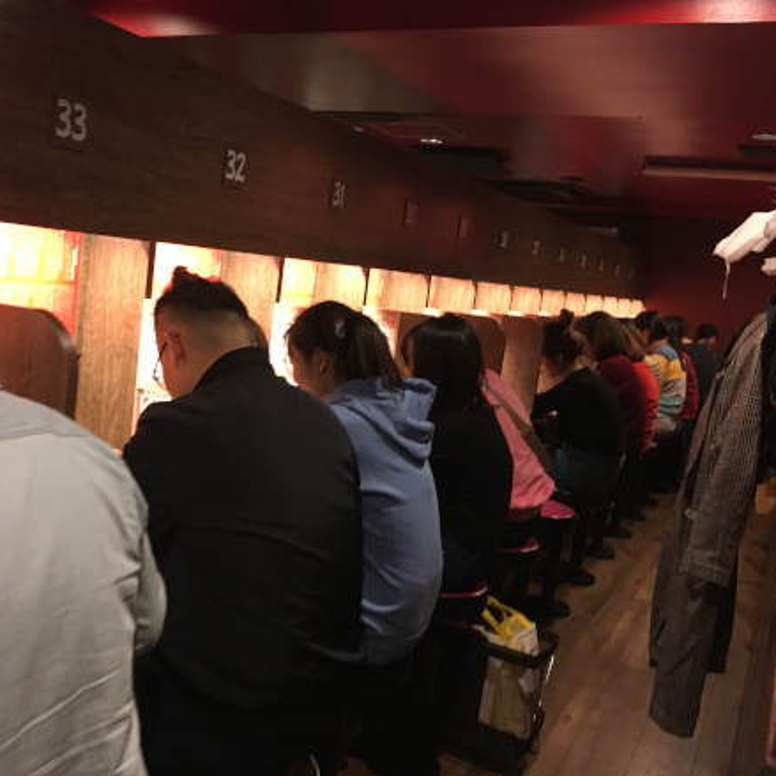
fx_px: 888
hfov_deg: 46.5
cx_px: 256
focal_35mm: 35
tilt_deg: -5.6
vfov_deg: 47.2
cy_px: 380
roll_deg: -3.2
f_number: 2.2
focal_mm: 4.15
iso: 200
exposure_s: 1/30
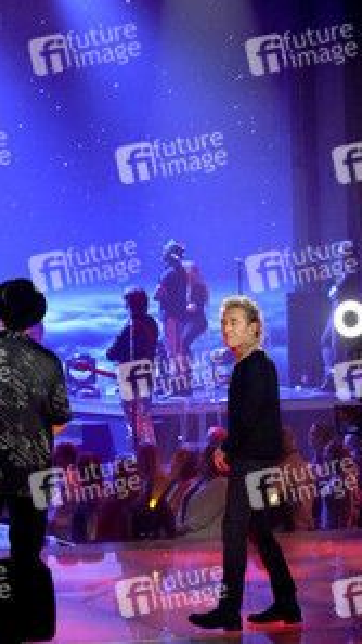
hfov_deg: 9.4
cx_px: -103
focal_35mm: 127
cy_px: 321
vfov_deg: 16.9
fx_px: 2168
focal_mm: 80
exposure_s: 1/200
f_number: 5.6
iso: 3200
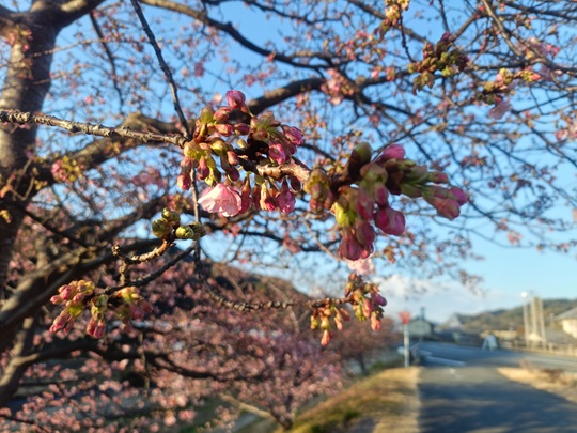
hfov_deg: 69.4
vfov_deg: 54.9
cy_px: 216
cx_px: 288
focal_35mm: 25
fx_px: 417
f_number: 1.7
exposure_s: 1/166
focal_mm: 4.7
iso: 50
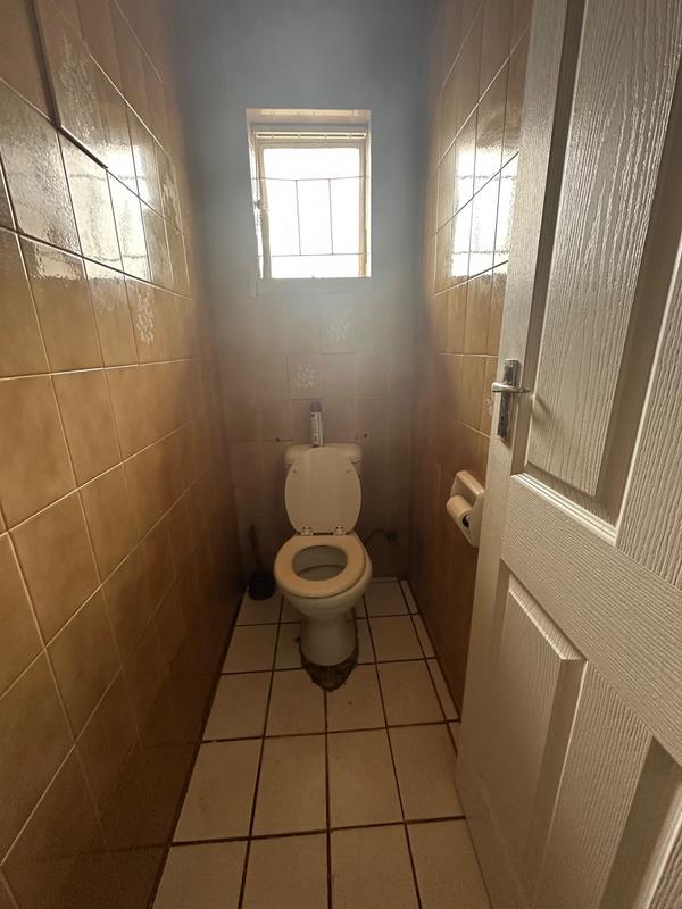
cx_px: 341
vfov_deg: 102.1
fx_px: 368
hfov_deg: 85.7
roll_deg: +0.1
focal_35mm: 14
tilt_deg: -16.2
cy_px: 454
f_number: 2.2
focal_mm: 2.22
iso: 500
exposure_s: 1/60
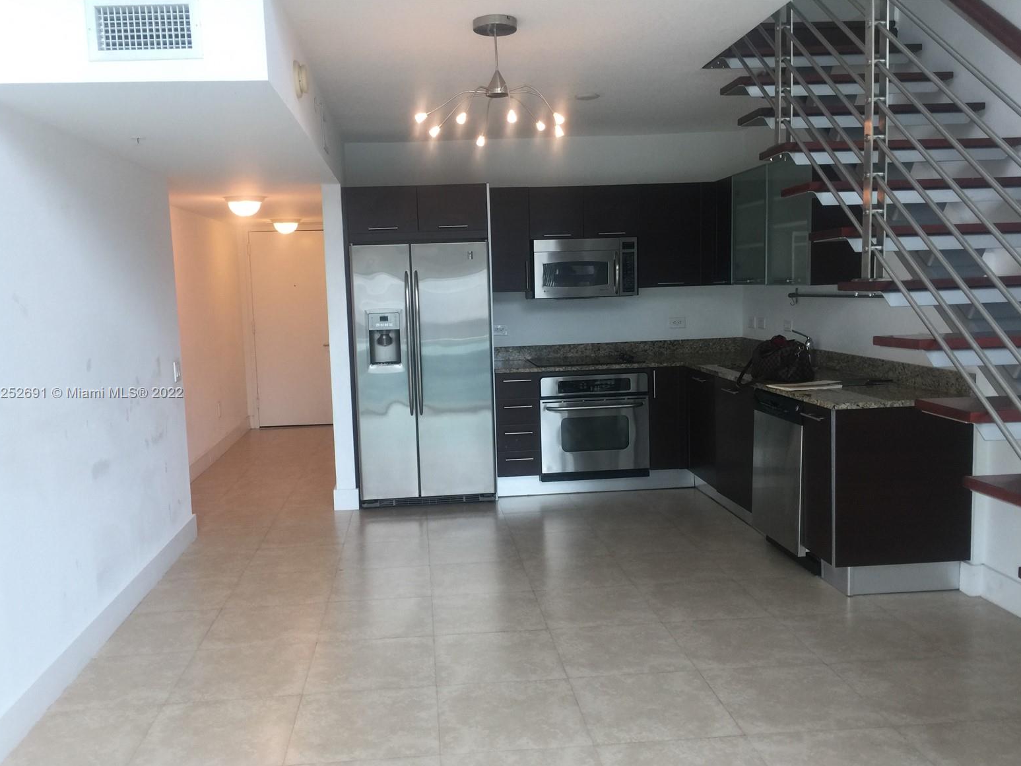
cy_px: 394
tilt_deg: -6.5
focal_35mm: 30
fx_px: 885
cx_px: 500
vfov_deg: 46.8
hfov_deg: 60.0
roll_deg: +1.9
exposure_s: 1/40
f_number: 2.2
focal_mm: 4.15
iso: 32
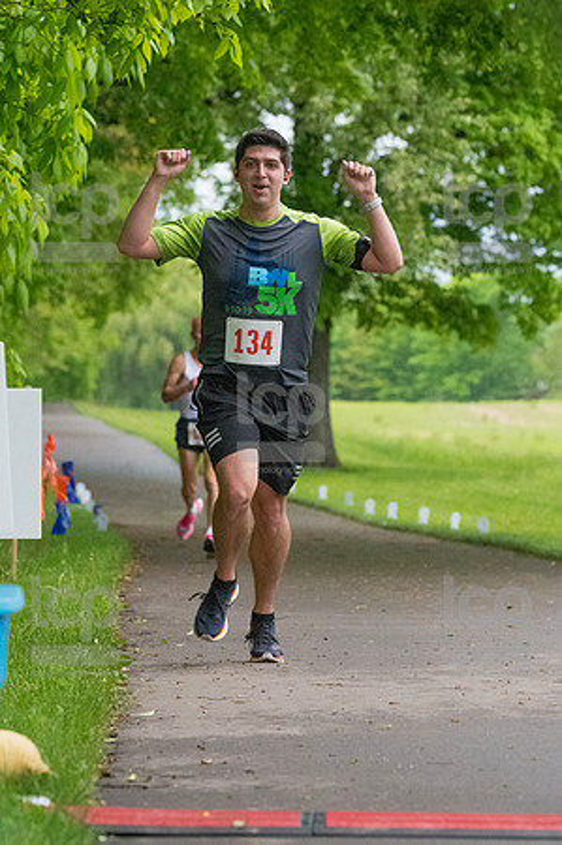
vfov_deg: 10.2
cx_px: 281
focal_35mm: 202
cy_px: 422
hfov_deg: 6.8
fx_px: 4741
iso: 6400
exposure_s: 1/1250
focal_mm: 135
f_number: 5.6
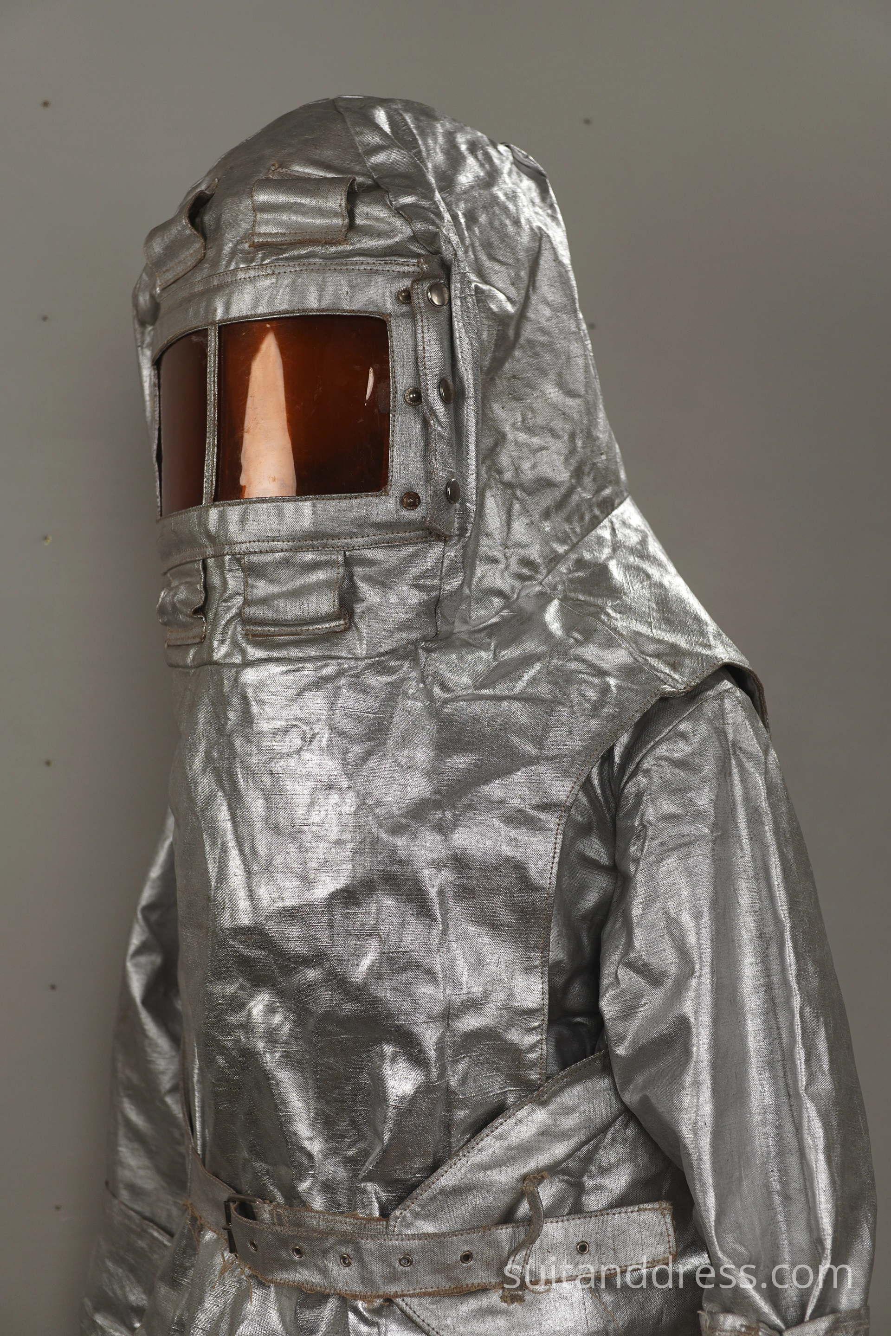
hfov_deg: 28.1
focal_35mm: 48
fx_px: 1782
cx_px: 446
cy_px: 668
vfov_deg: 41.1
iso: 200
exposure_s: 1/160
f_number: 3.2
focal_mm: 32
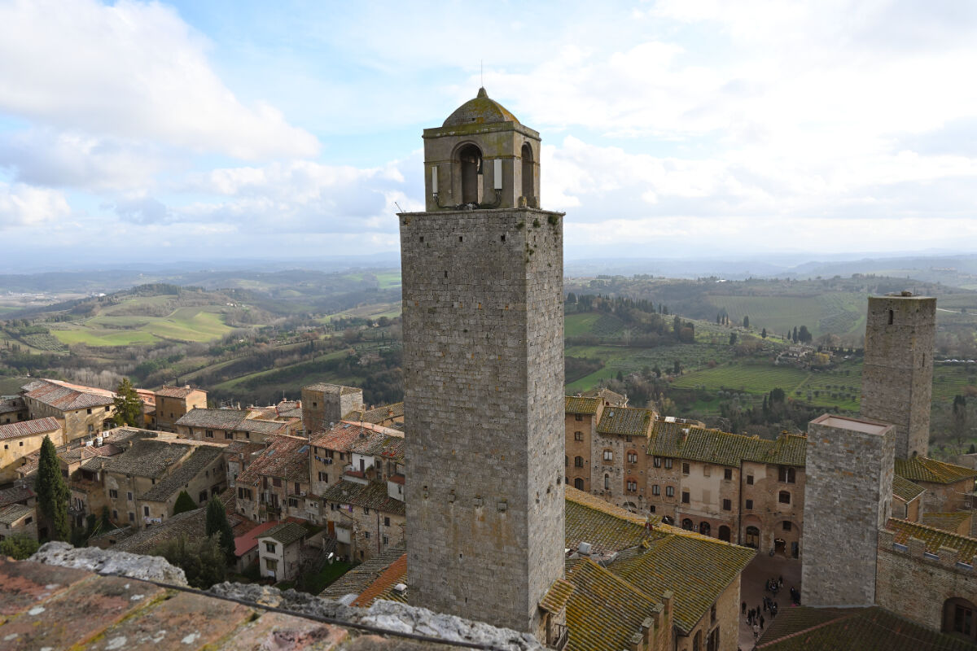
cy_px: 326
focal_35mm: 24
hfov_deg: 73.7
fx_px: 651
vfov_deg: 53.1
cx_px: 488
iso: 100
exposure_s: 1/320
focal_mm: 16
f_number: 5.6
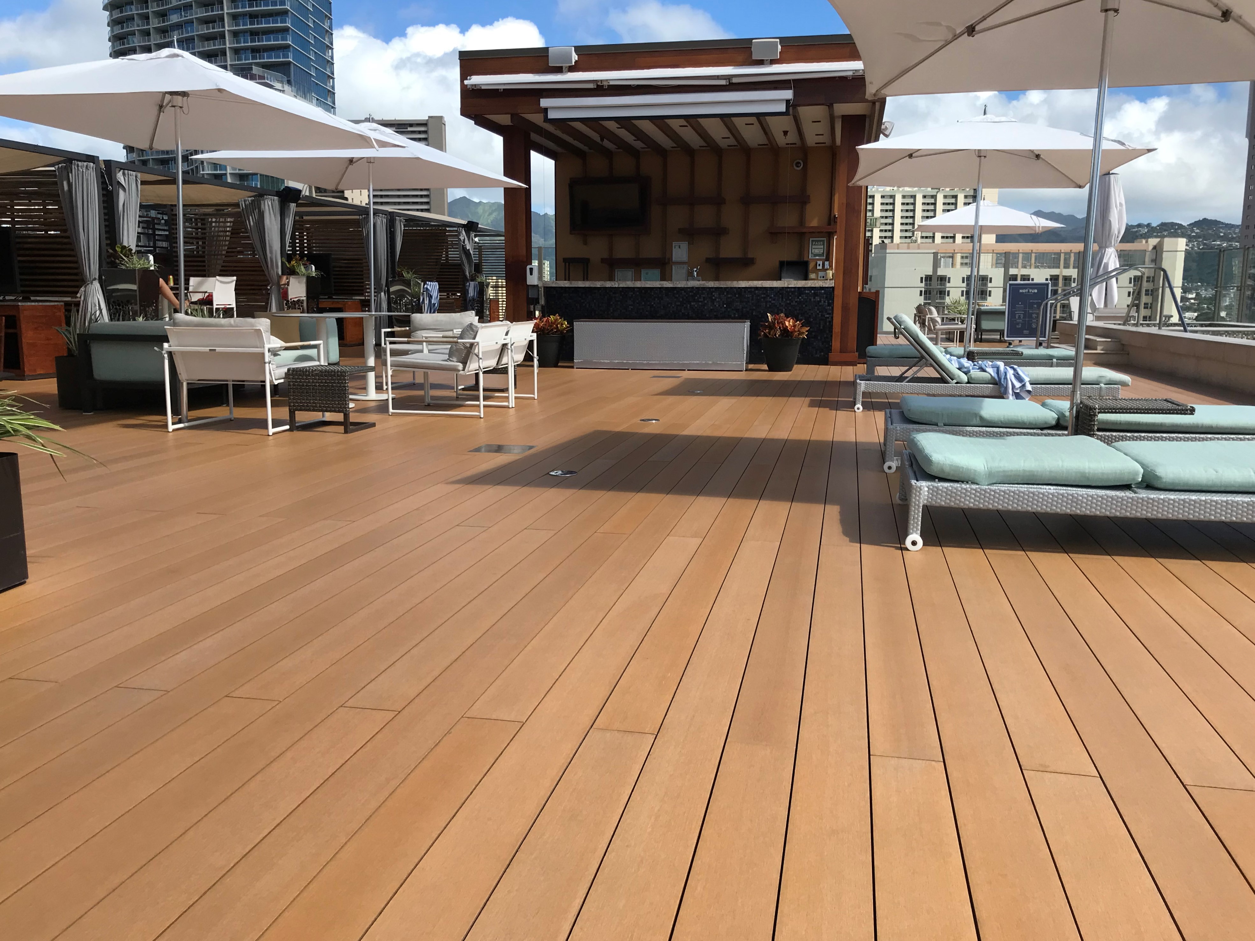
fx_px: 1015
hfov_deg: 63.4
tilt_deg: -8.4
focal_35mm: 28
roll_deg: -0.9
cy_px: 470
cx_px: 628
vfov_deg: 49.7
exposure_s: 1/2037
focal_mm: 3.99
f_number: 1.8
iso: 20
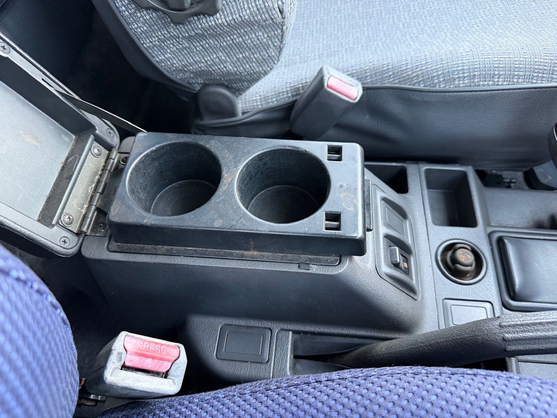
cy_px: 209
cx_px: 278
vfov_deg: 56.8
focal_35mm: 24
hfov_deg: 71.6
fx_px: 386
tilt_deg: -58.3
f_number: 1.78
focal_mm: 6.76
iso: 640
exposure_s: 1/60
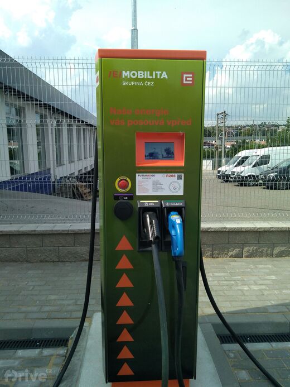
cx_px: 145
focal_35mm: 26
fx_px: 290
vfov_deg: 67.3
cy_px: 194
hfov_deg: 53.1
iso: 100
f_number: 2.2
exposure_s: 1/1178
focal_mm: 3.46
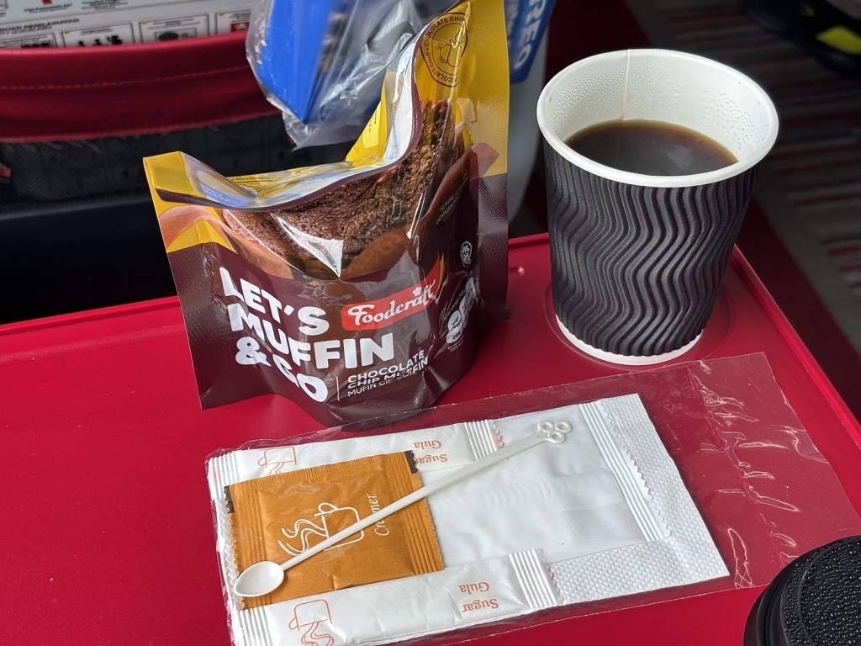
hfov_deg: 36.8
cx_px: 430
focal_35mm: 52
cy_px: 323
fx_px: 1293
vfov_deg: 28.0
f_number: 1.6
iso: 25
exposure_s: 1/109
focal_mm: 5.96
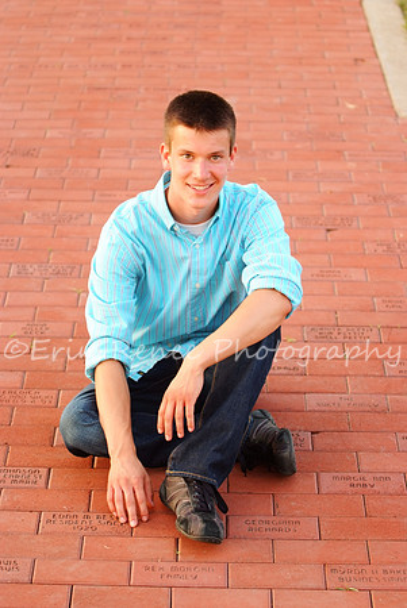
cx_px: 204
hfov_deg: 13.1
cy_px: 304
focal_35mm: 105
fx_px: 1776
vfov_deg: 19.4
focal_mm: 70
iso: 400
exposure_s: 1/160
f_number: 2.8
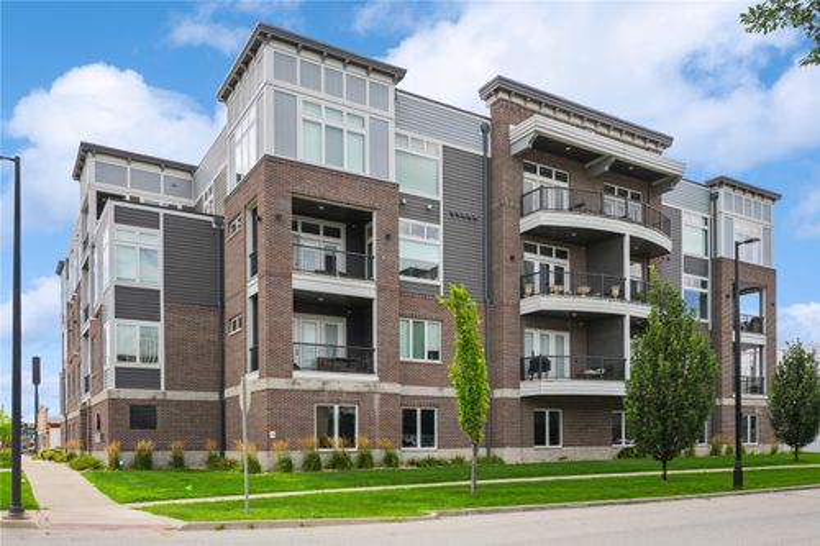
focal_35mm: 29
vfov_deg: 44.9
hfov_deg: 63.7
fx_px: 660
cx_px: 410
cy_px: 273
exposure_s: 1/19
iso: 400
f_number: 9
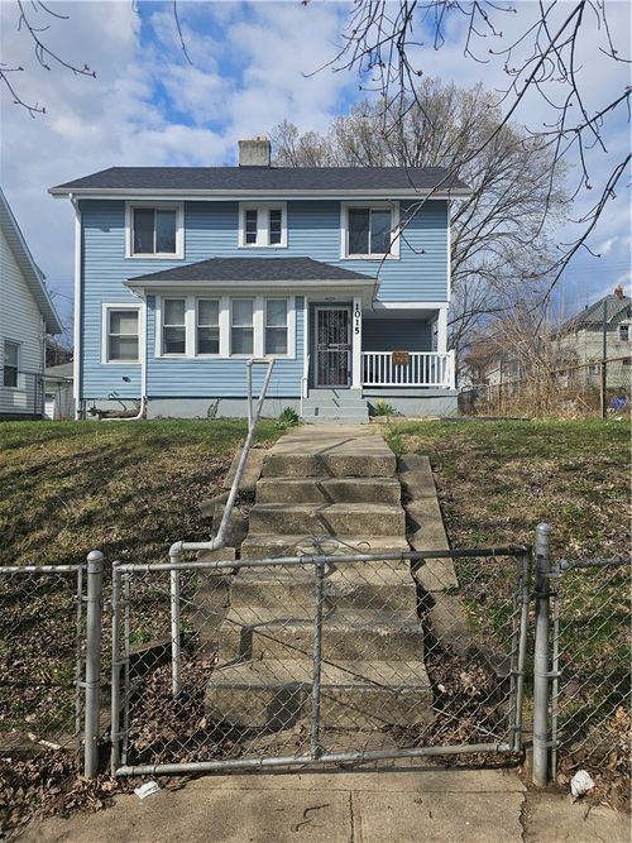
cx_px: 316
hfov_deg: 58.9
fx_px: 560
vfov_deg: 73.9
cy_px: 422
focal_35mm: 23
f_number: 1.7
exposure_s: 1/1011
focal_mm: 6.3
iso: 10
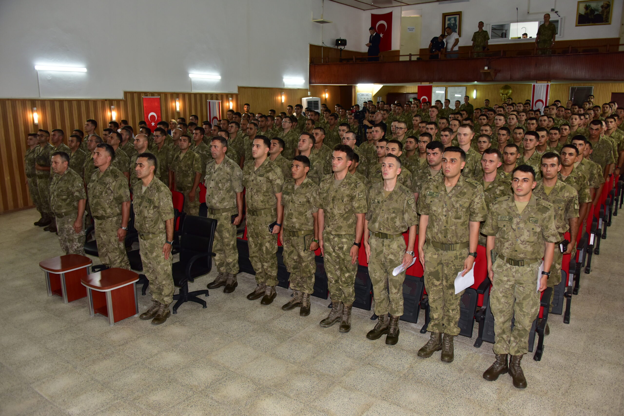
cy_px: 208
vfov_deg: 46.4
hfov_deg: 65.5
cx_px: 312
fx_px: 485
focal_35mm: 28
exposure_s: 1/60
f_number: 4.5
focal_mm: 28
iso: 800
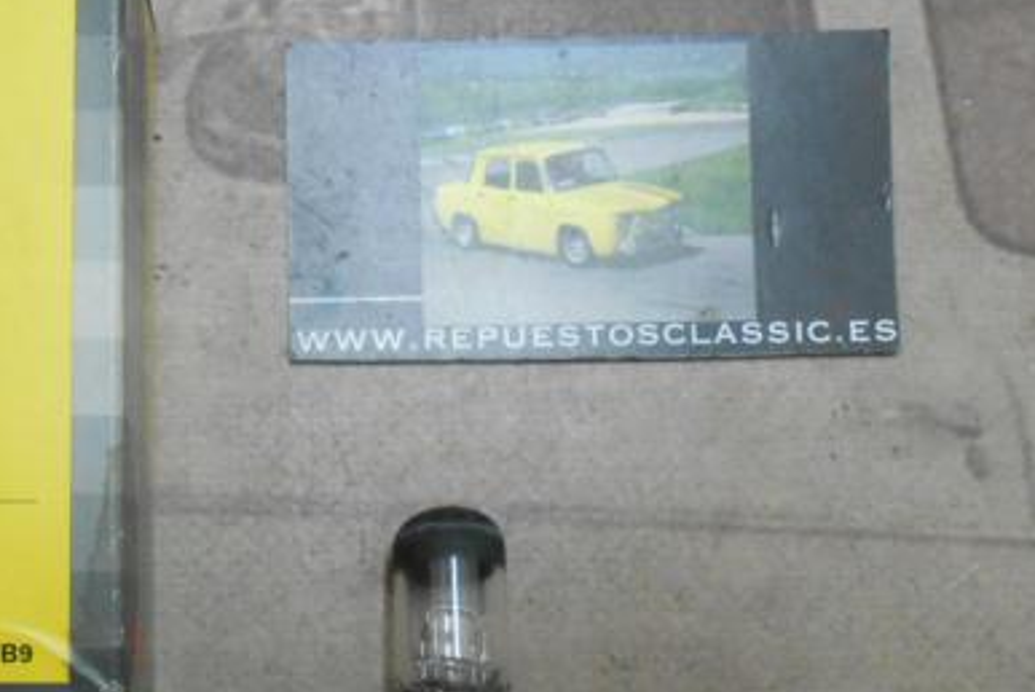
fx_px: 1611
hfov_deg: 34.8
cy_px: 558
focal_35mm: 56
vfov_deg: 23.9
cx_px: 249
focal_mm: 4.6
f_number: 3.5
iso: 400
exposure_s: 1/25
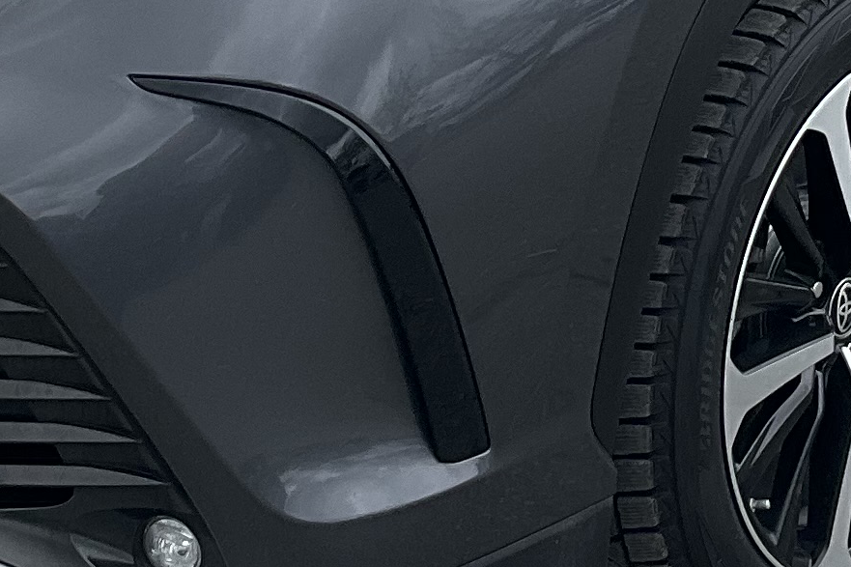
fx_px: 3261
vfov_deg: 9.7
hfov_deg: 14.8
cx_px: 601
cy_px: -195
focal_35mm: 138
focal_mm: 3
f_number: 1.8
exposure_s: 1/855
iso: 25
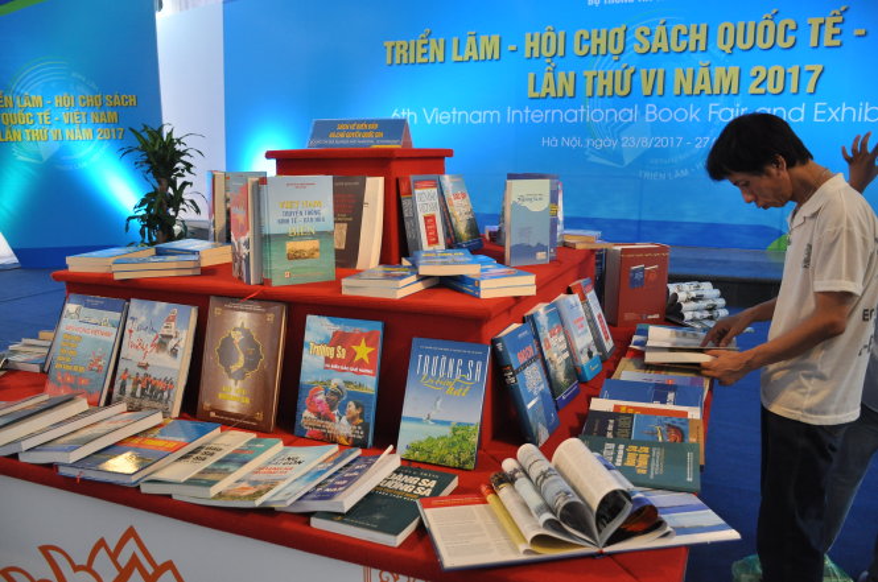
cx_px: 439
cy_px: 291
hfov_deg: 62.0
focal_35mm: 30
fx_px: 730
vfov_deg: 43.5
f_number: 3.5
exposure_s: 1/160
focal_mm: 20
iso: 800
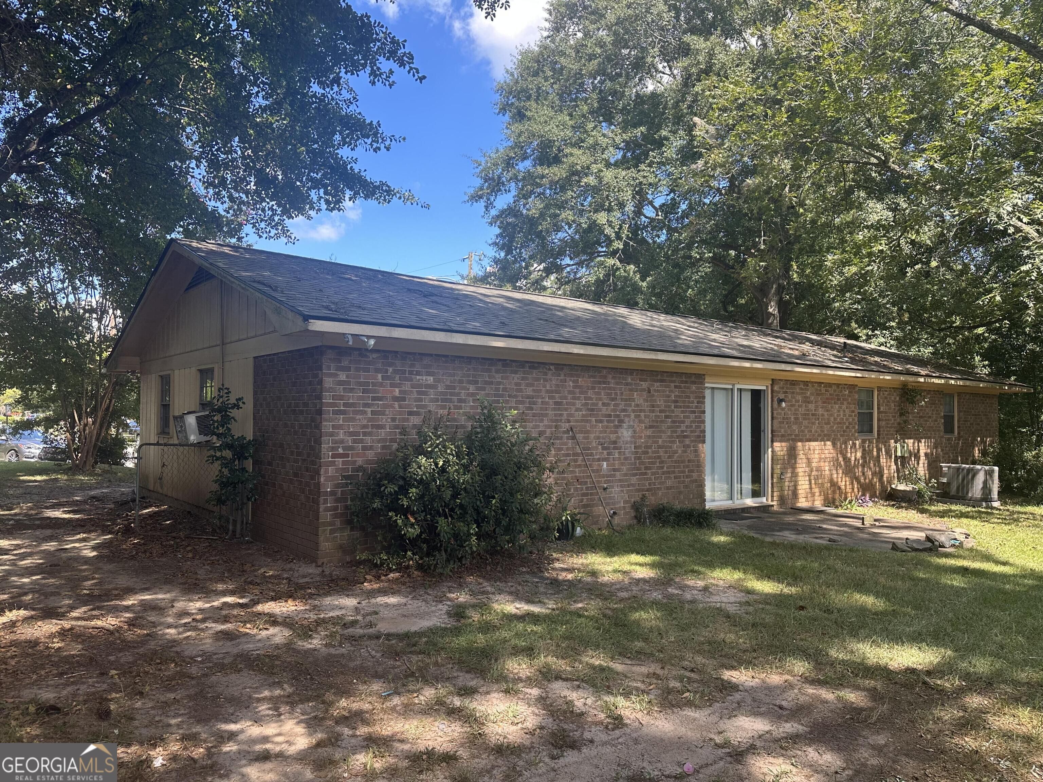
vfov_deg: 56.8
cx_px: 522
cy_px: 391
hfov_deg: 71.6
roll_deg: -1.9
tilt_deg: +1.6
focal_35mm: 24
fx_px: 723
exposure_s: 1/611
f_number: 1.78
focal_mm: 6.86
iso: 80
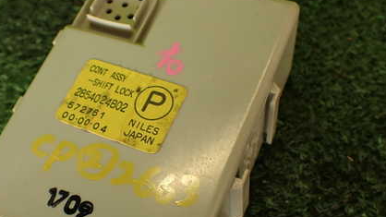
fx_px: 512
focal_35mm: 50
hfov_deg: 40.9
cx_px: 137
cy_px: 150
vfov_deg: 23.8
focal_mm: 5.79
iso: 100
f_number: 2.4
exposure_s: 1/60
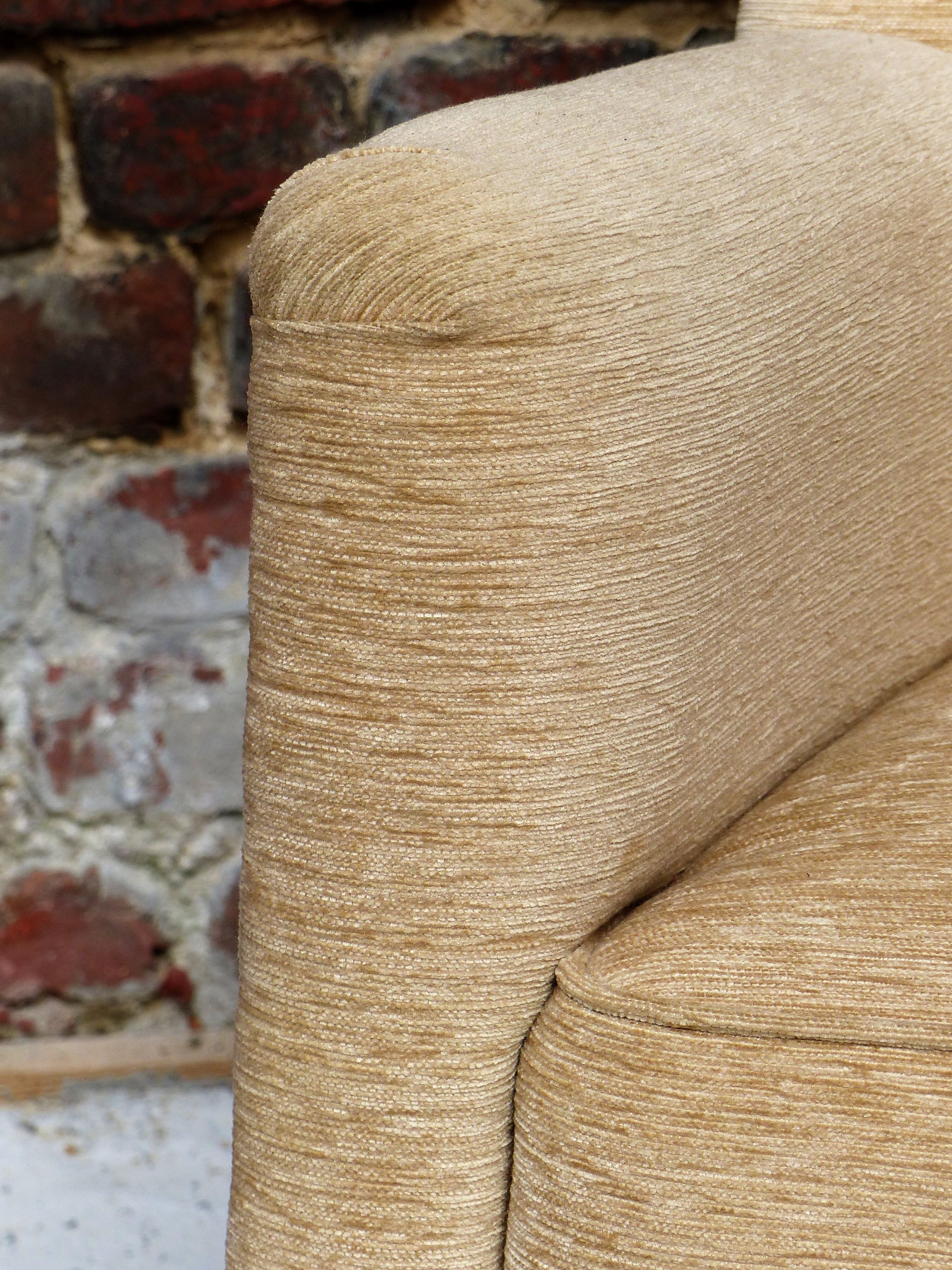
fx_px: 7517
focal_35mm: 205
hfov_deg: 7.2
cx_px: 476
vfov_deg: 9.7
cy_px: 635
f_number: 4
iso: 100
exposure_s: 1/640
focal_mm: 33.5
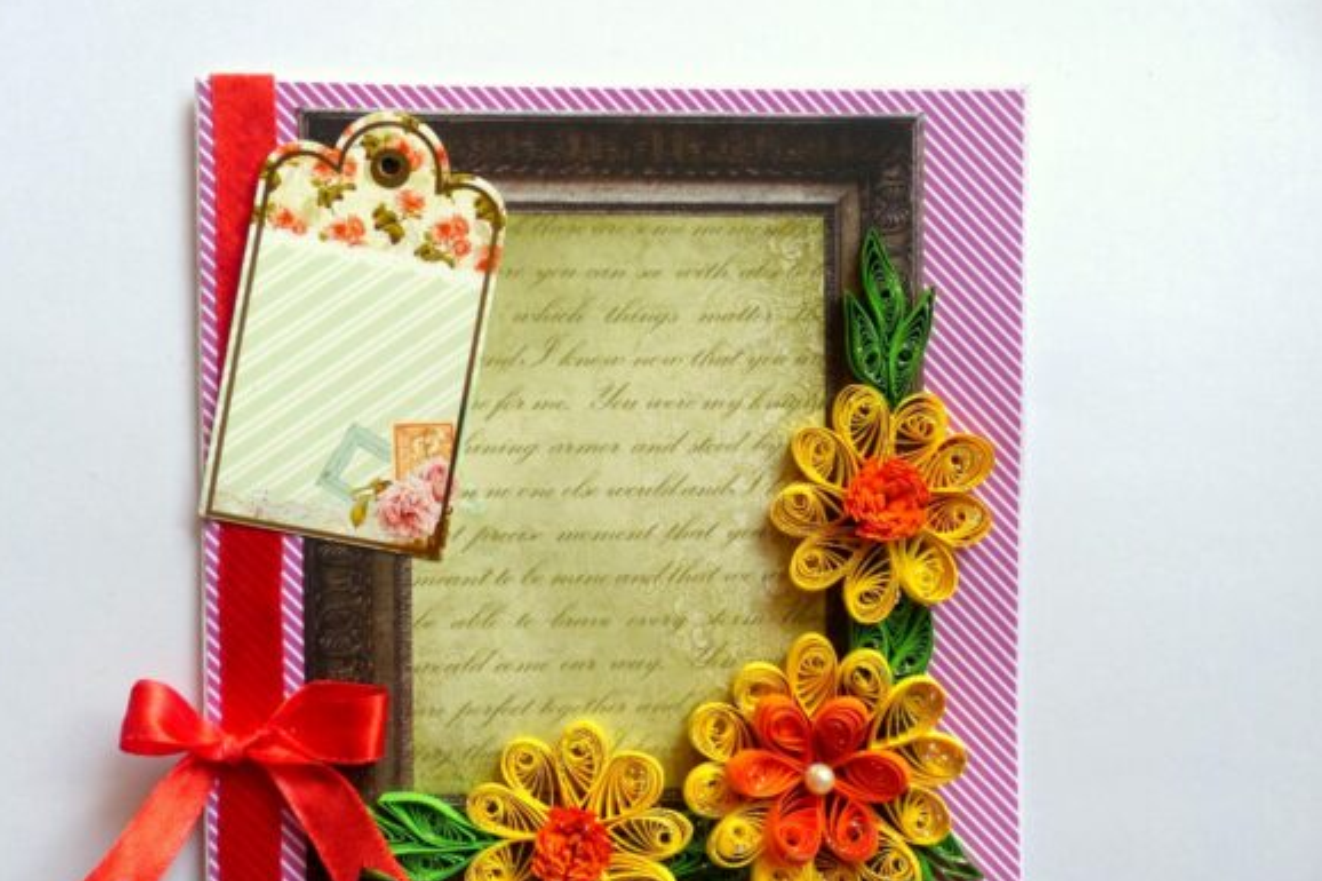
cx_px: 661
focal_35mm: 27
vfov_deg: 47.8
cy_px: 503
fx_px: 991
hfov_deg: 67.4
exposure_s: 1/60
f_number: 2.8
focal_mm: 4.5
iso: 100
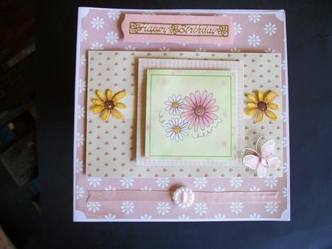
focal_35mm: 32
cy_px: 124
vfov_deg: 44.2
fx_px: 307
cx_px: 166
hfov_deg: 56.8
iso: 80
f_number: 2.9
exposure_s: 1/60
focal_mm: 5.7
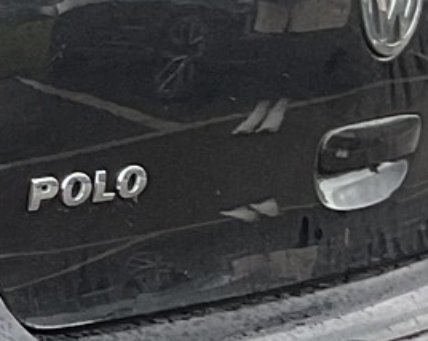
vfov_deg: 7.3
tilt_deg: -10.5
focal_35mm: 213
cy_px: 178
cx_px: -647
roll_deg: +0.4
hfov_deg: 8.2
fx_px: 2696
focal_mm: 3
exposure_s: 1/103
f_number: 1.8
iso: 16
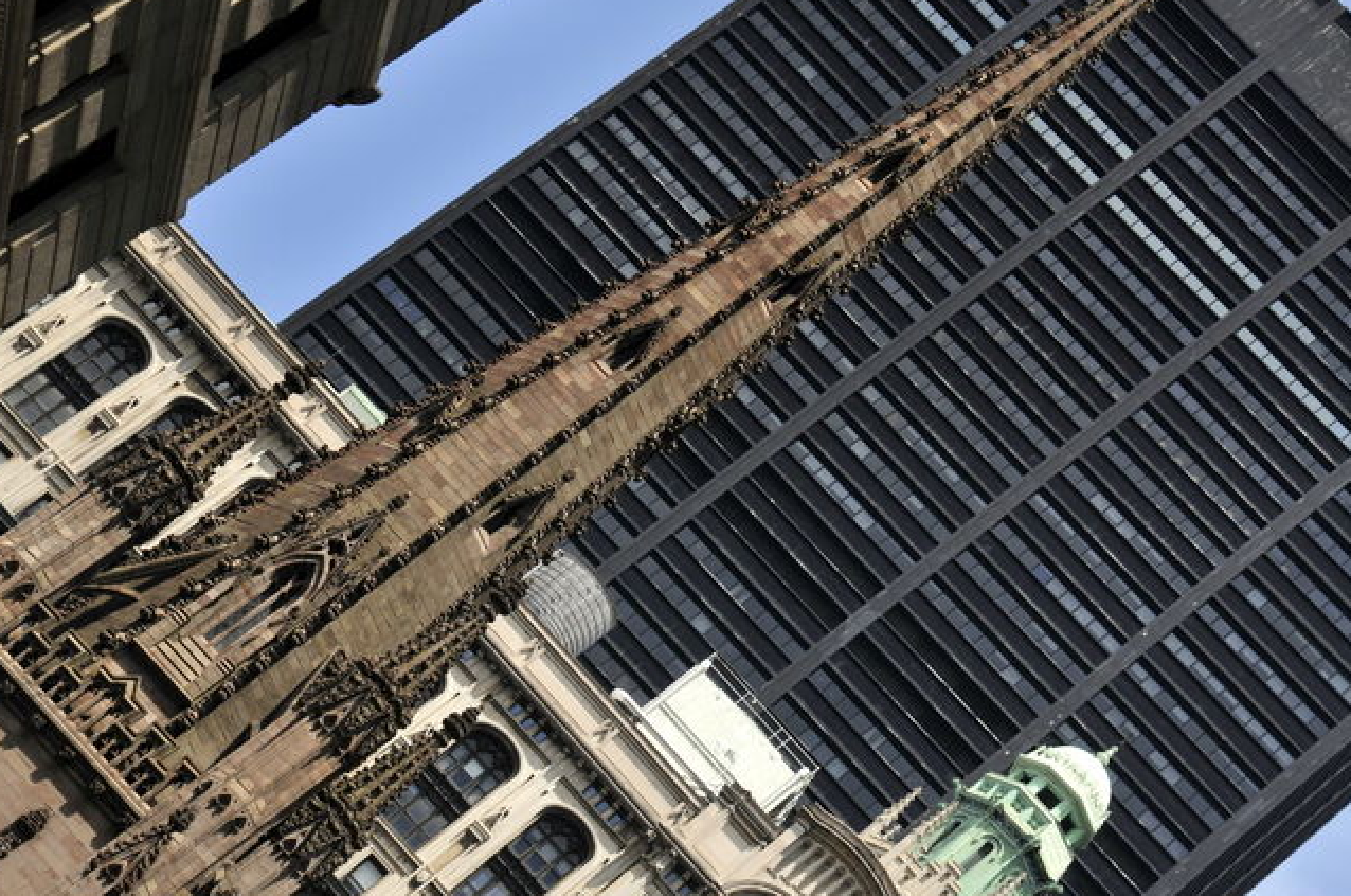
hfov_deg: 16.1
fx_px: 4758
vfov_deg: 10.8
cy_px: 401
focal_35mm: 127
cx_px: 822
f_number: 9
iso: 200
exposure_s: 1/500
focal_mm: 60
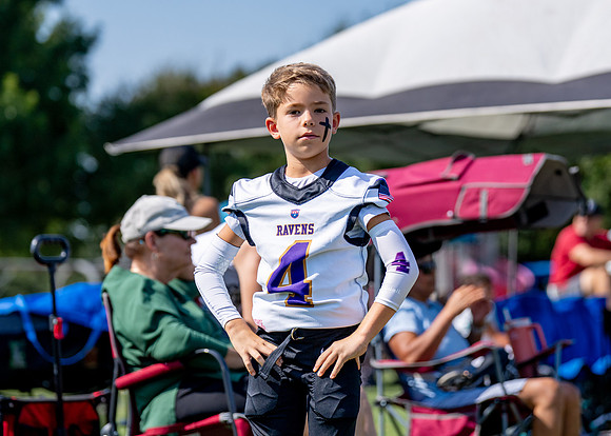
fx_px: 2676
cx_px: 321
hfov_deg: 13.0
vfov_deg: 9.3
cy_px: 182
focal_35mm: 154
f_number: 2.8
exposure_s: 1/5000
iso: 200
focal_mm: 108
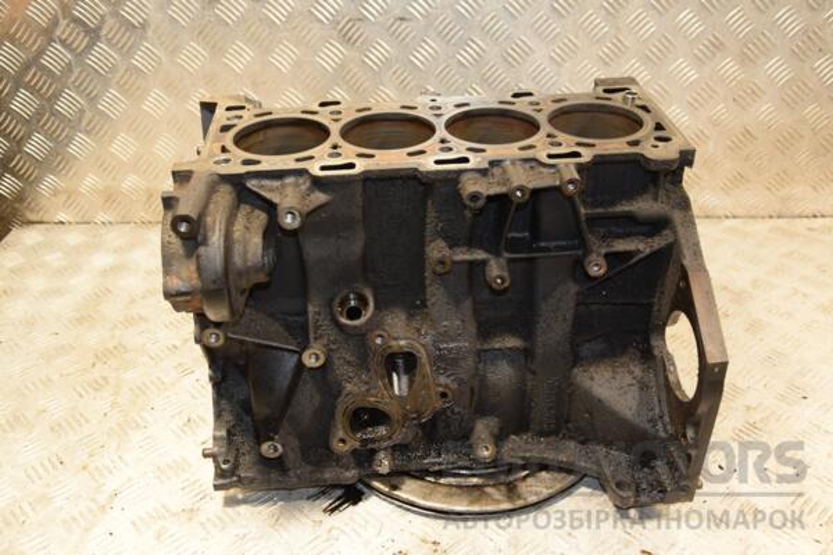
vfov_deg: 35.5
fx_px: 868
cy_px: 278
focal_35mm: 38
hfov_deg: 51.3
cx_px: 416
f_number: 5
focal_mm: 25
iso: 800
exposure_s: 1/80
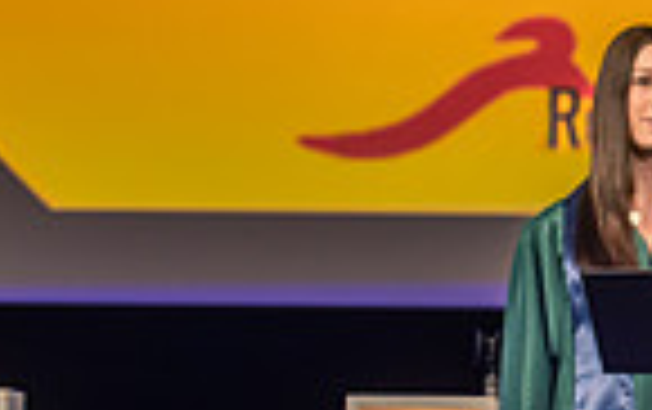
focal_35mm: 224
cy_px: 405
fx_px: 3985
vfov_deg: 5.9
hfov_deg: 9.1
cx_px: 935
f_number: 1.2
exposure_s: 1/500
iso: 500
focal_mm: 50
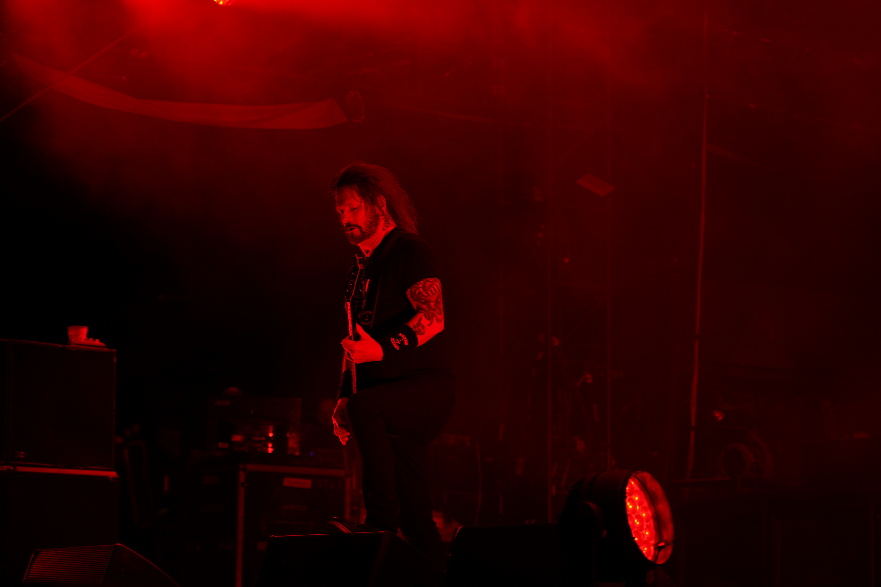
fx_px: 2569
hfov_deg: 19.5
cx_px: 440
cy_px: 294
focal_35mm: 105
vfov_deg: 13.0
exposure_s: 1/125
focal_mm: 105
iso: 320
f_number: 4
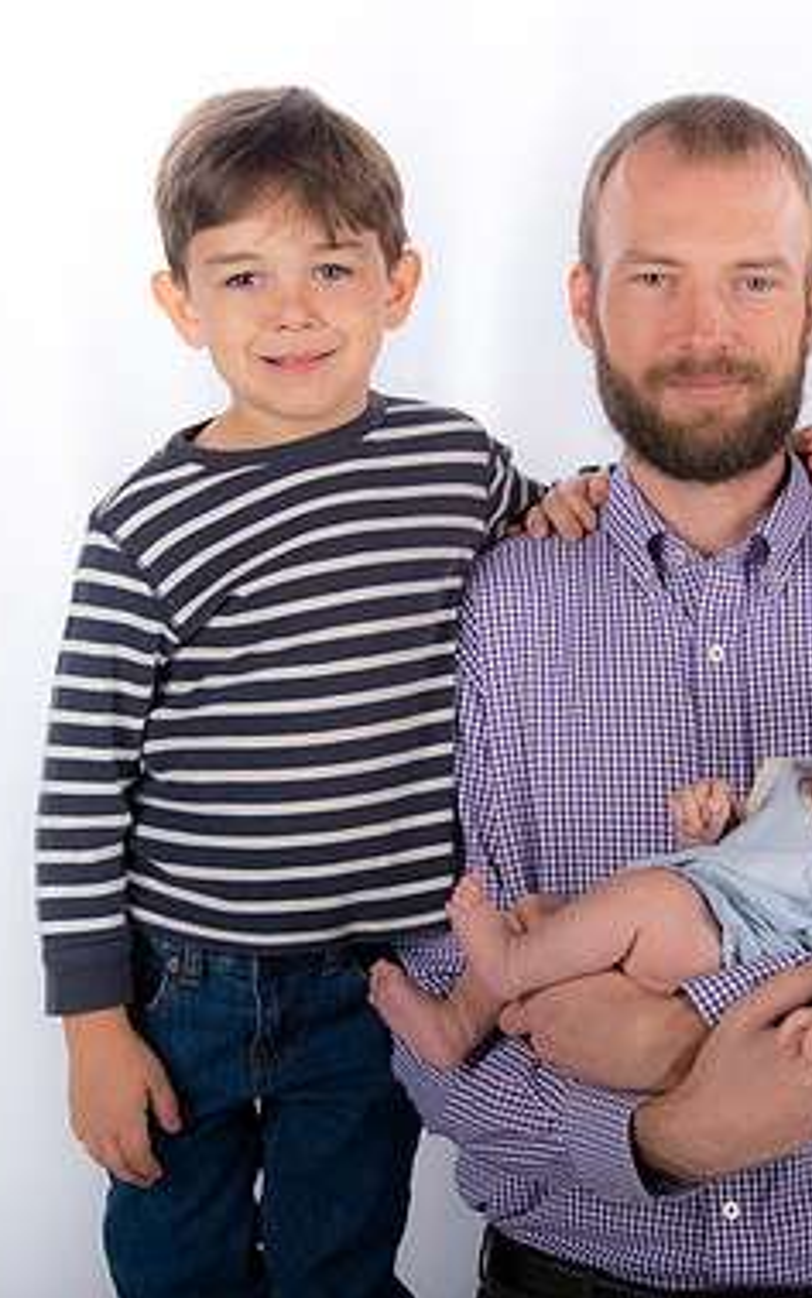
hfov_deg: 16.0
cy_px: 651
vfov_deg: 25.5
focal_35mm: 81
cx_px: 672
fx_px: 2867
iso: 100
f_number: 5.6
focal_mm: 52
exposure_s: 1/200
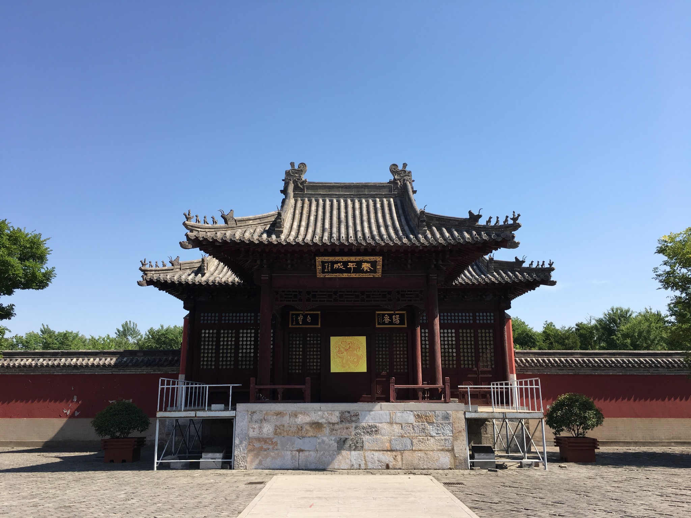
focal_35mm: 29
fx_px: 579
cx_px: 346
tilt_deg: +13.7
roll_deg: -0.4
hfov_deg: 61.7
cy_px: 259
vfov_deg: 48.2
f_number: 2.2
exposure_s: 1/1148
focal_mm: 4.15
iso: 25
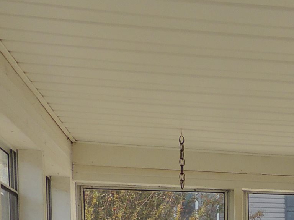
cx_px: 429
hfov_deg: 18.3
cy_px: 359
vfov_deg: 14.1
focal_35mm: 96
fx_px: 815
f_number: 3
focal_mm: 4.3
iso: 100
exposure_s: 1/500
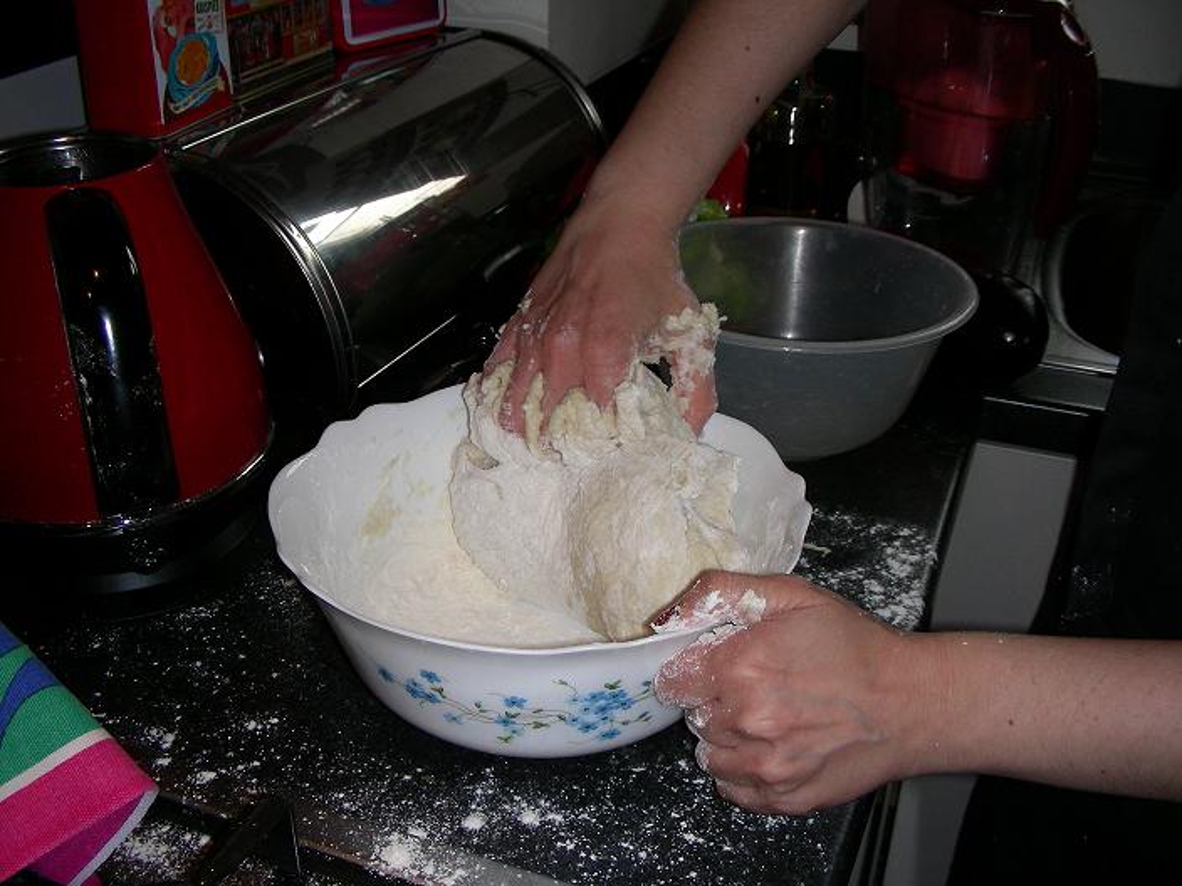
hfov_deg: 49.0
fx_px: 1298
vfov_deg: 37.7
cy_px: 443
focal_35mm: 38
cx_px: 591
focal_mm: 6.3
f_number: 3.5
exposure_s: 1/60.1
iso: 50
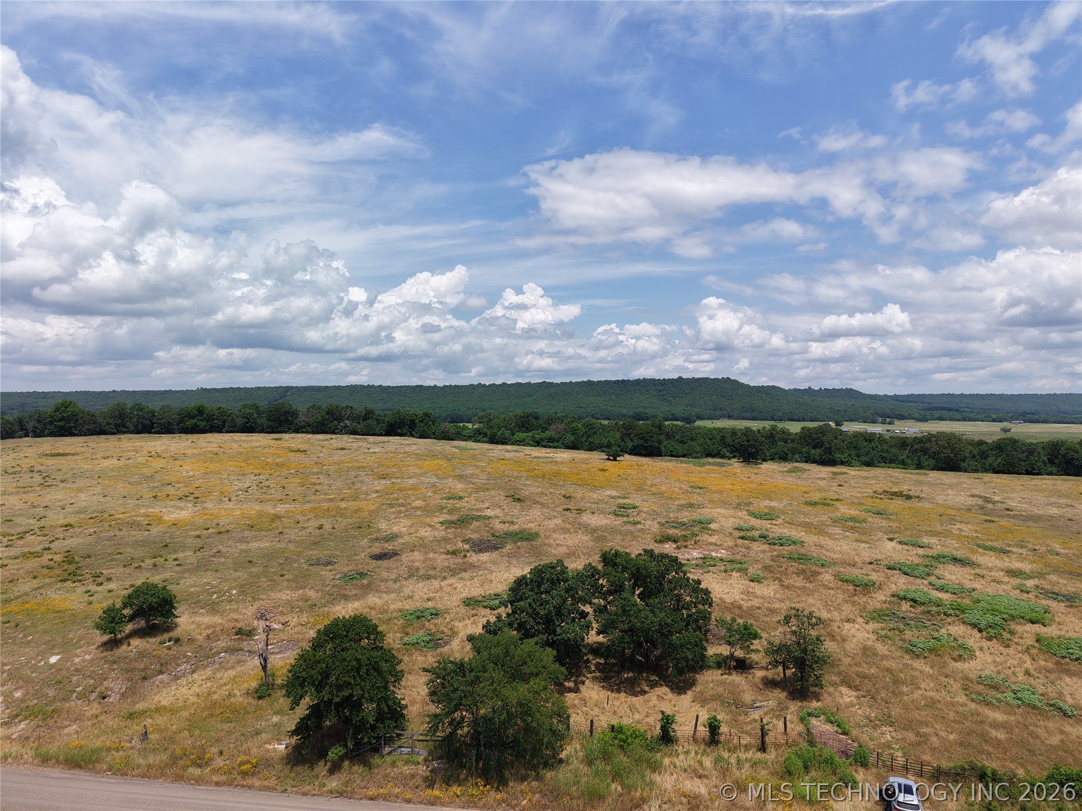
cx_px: 541
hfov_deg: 71.6
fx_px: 750
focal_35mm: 24
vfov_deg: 56.8
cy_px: 406
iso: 140
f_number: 1.8
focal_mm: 8.67
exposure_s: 1/5000
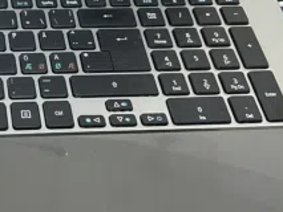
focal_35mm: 78
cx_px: 5
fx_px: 638
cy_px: 77
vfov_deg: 18.9
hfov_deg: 24.0
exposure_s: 1/50
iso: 500
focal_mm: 5.7
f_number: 1.5
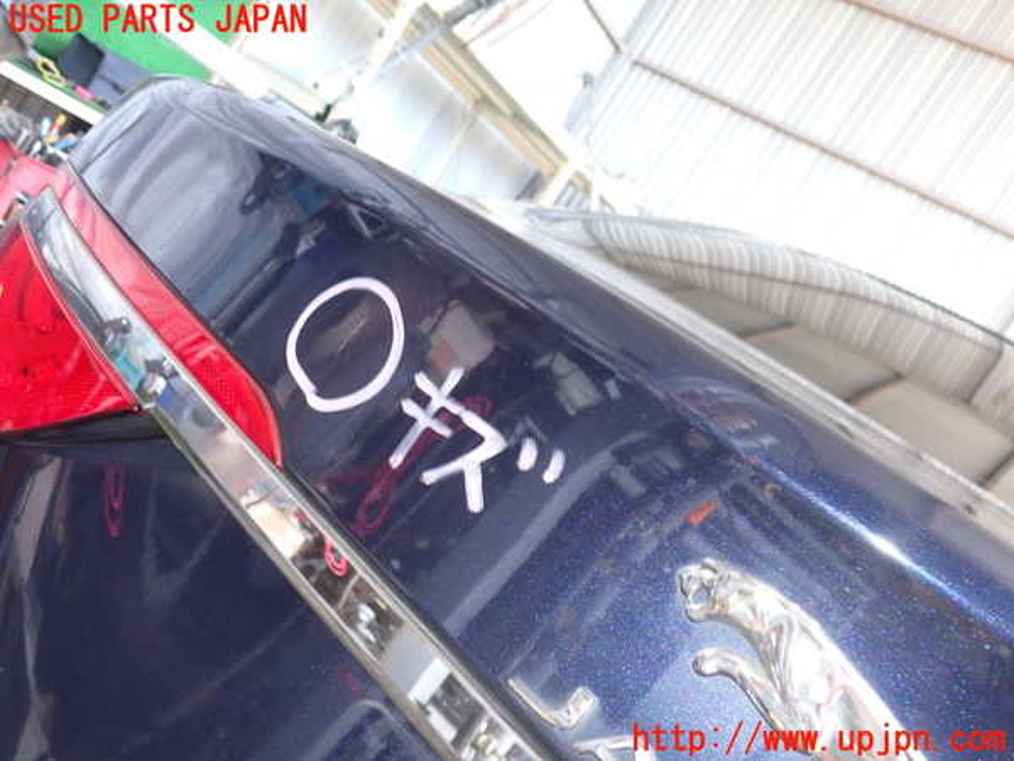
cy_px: 380
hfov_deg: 60.0
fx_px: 879
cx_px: 507
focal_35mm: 30
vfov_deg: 46.8
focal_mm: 5.4
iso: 200
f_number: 2.3
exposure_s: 1/60
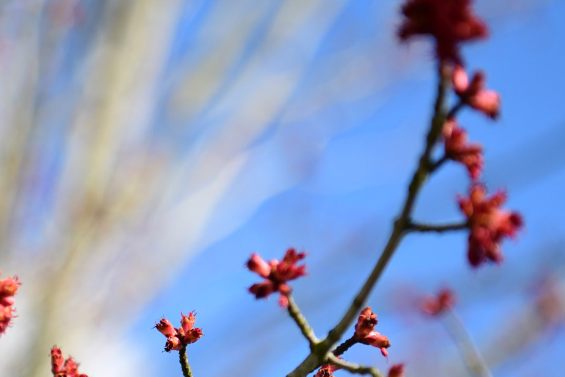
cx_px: 113
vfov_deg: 8.8
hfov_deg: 13.2
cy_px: 256
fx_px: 2432
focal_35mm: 155
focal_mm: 70
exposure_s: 1/8000
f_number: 2.8
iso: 800
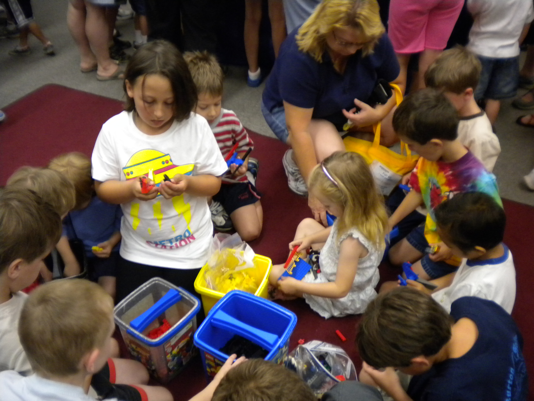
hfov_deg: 52.6
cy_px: 200
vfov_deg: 40.7
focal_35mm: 35
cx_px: 267
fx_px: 540
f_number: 3.1
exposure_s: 1/42
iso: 400
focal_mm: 6.3
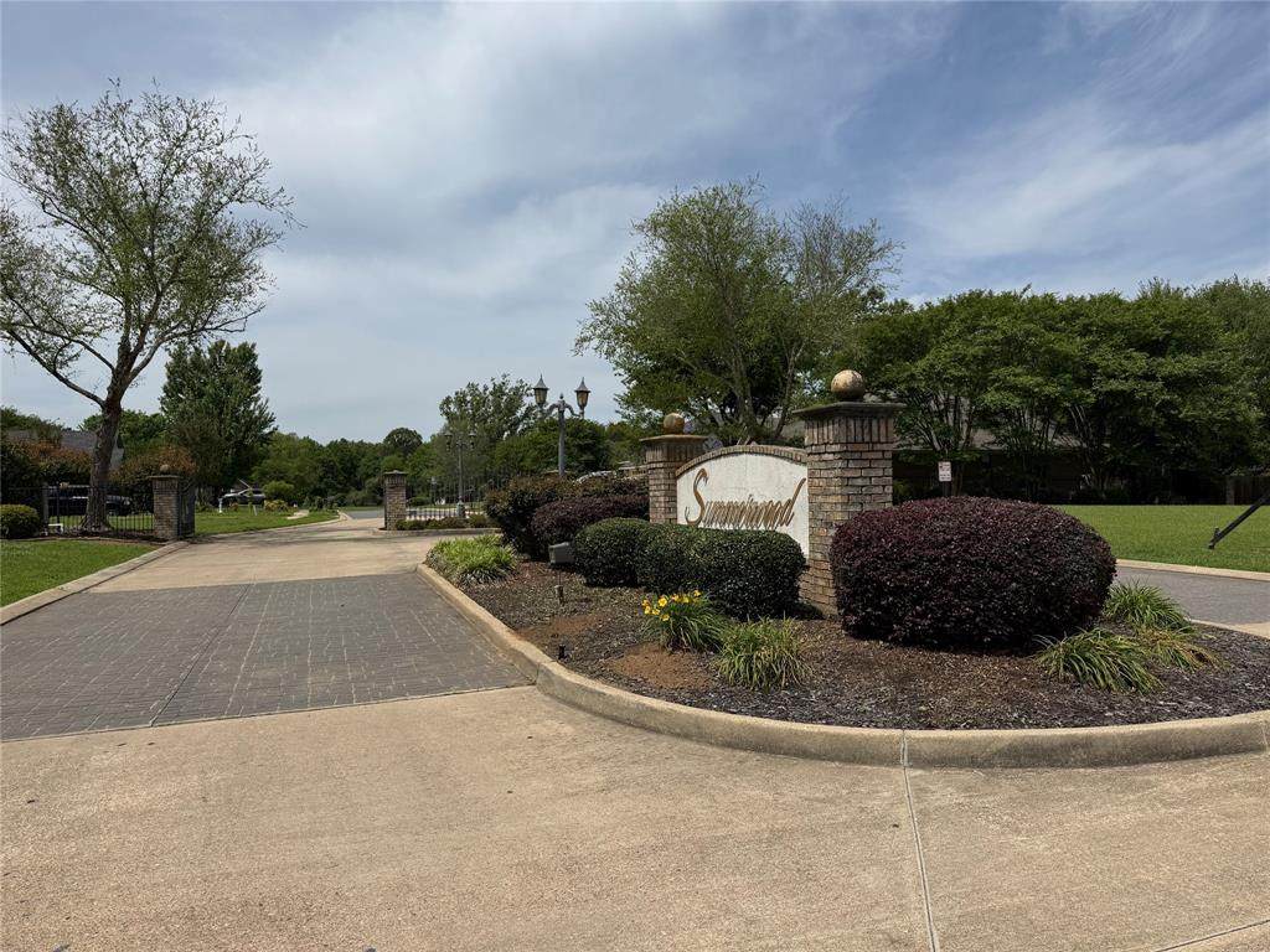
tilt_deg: +1.0
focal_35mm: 24
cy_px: 476
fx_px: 881
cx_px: 635
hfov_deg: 71.6
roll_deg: +1.3
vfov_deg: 56.8
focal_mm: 6.76
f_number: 1.78
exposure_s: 1/8130
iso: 80
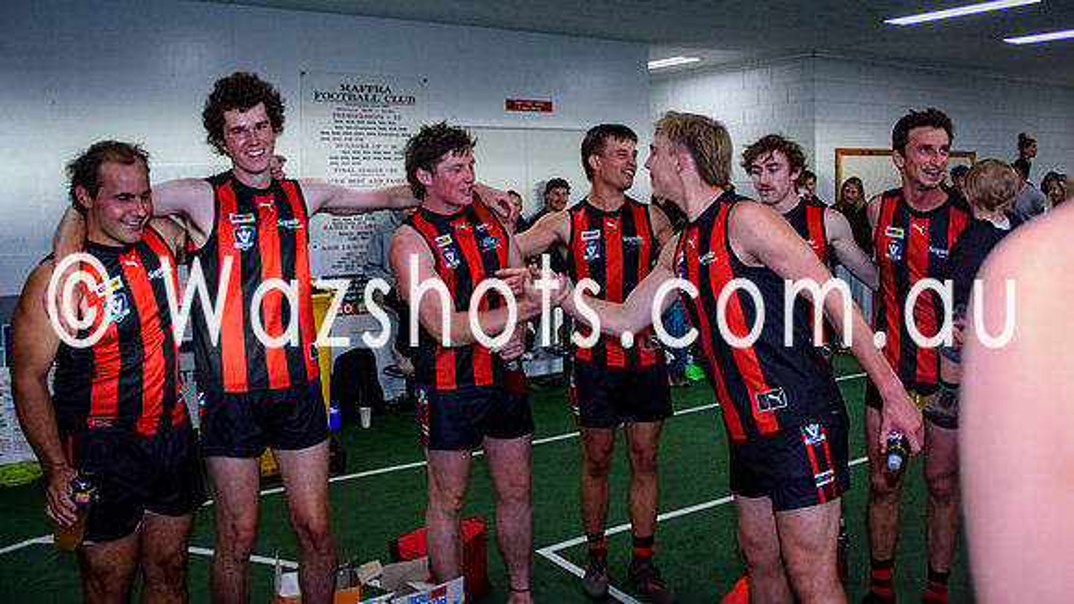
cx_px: 557
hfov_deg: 63.7
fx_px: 864
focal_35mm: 30
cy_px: 199
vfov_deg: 38.1
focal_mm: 16
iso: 400
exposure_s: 1/160
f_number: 2.8
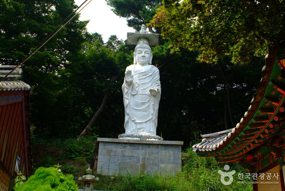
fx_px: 333
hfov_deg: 46.3
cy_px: 96
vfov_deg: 32.0
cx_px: 142
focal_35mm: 42
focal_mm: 28
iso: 100
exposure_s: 1/180
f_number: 6.7
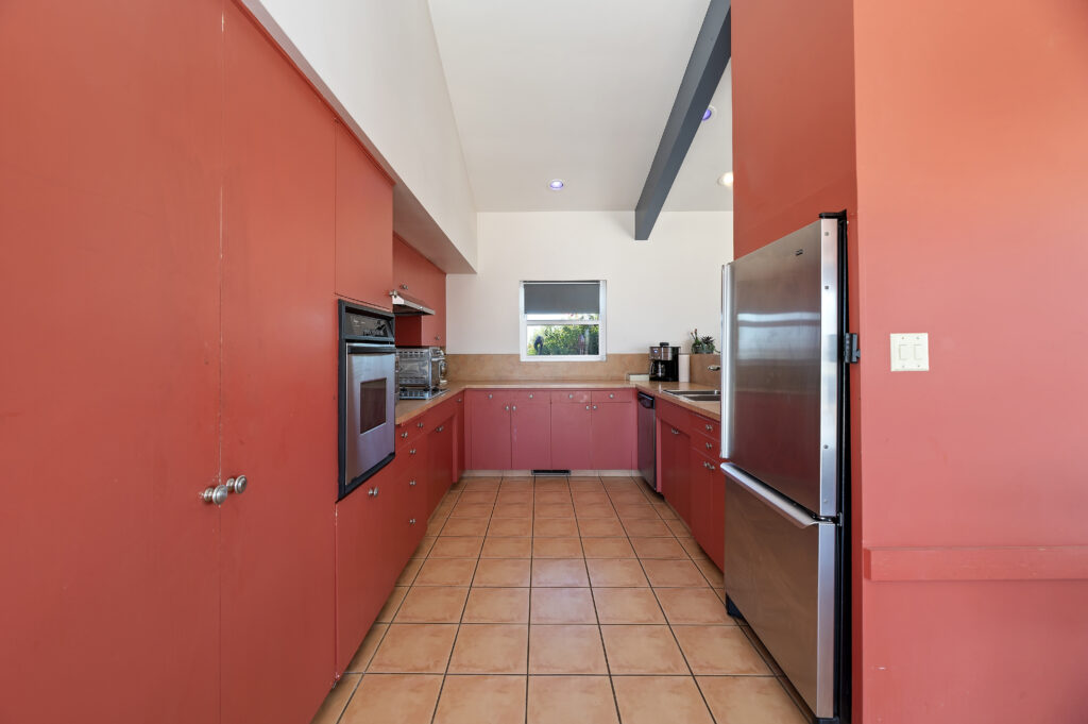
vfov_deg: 81.1
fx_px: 423
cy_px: 362
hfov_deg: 104.3
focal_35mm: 14
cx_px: 544
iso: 500
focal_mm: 14
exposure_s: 1/13
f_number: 10
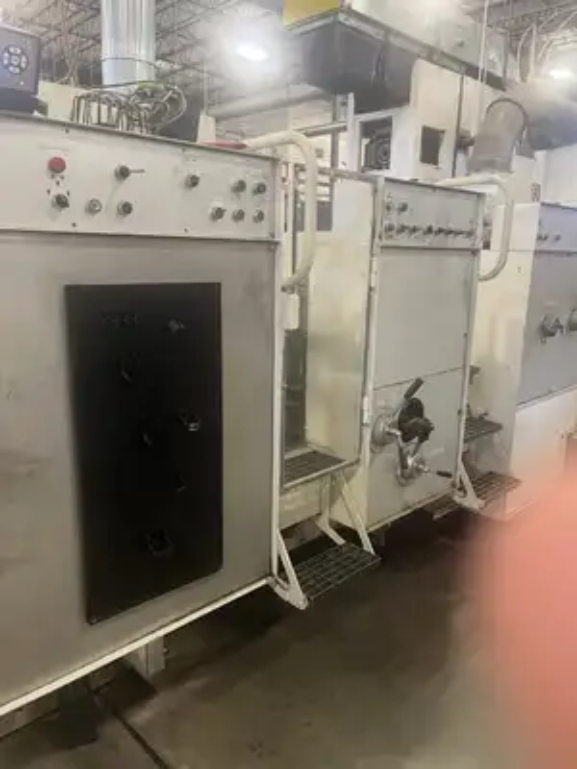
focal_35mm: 26
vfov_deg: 67.3
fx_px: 578
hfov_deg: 53.1
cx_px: 288
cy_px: 384
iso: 250
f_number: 1.6
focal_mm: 5.1
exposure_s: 1/60
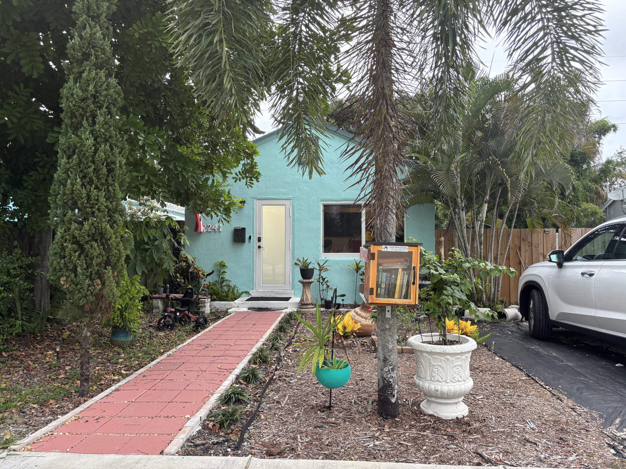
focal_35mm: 26
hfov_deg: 67.3
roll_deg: +0.0
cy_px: 234
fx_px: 470
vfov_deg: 53.1
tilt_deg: +1.5
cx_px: 313
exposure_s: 1/65
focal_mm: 5.96
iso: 125
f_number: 1.6
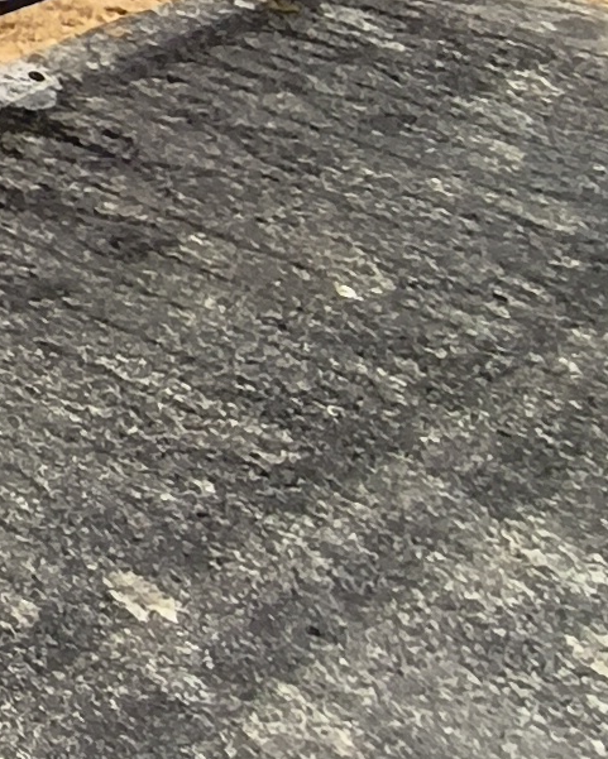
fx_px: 1799
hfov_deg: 12.7
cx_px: -996
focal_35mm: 80
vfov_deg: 20.2
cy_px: -407
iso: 50
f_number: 2.2
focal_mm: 1.65
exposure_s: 1/3268
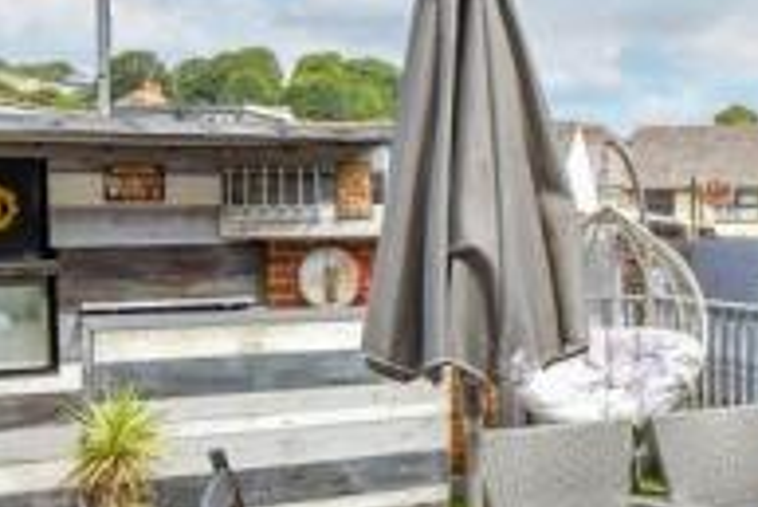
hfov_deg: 34.9
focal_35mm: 51
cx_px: 776
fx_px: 1075
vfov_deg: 26.5
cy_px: 246
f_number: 6.3
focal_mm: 10
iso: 160
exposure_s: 1/200
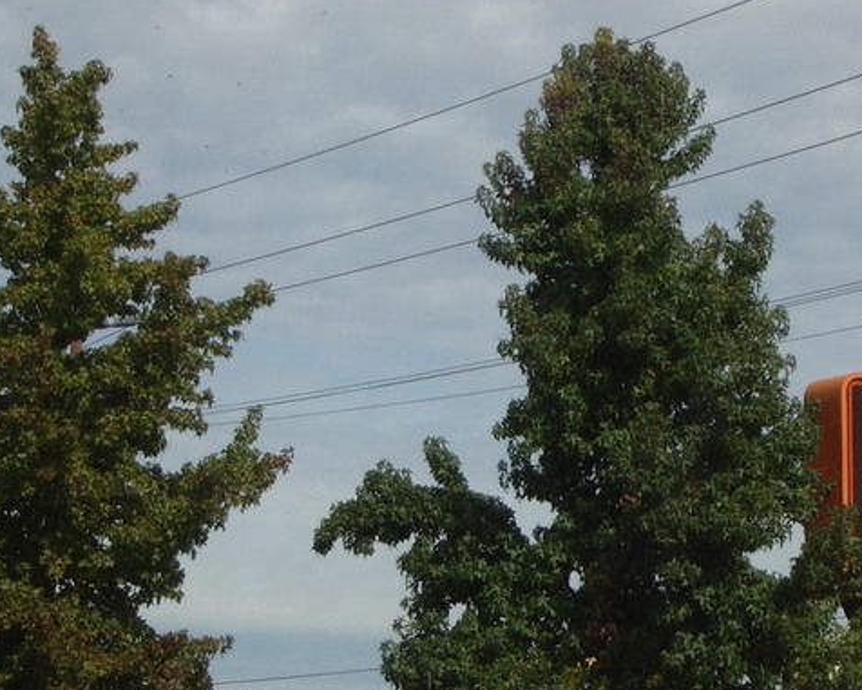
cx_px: 585
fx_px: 3981
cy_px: 449
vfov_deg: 9.9
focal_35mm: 156
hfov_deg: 12.3
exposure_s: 1/200
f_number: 7
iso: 50
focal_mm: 14.6
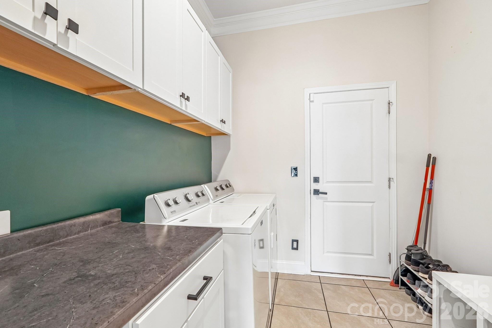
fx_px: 205
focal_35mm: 15
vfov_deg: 77.3
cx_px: 246
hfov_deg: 100.4
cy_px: 164
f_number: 8
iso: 400
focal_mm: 10
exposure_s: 1/3.33
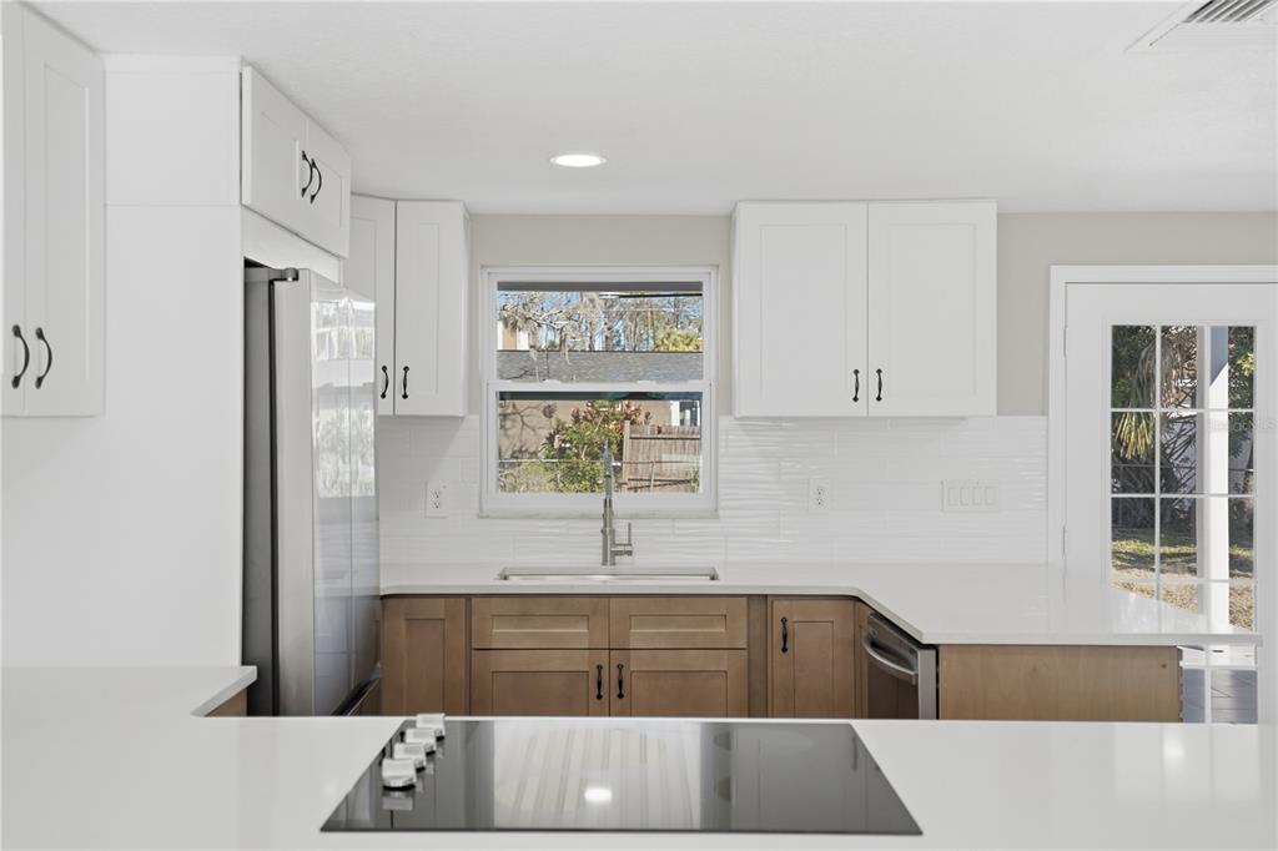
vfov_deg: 37.8
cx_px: 639
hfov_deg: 54.4
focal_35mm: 35
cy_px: 426
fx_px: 1242
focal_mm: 35
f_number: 4
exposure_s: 1/2000
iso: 800
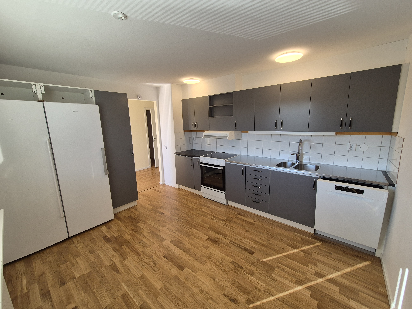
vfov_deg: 89.9
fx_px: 155
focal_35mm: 13
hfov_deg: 106.2
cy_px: 154
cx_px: 206
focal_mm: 2.2
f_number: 2.2
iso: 50
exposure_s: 1/100
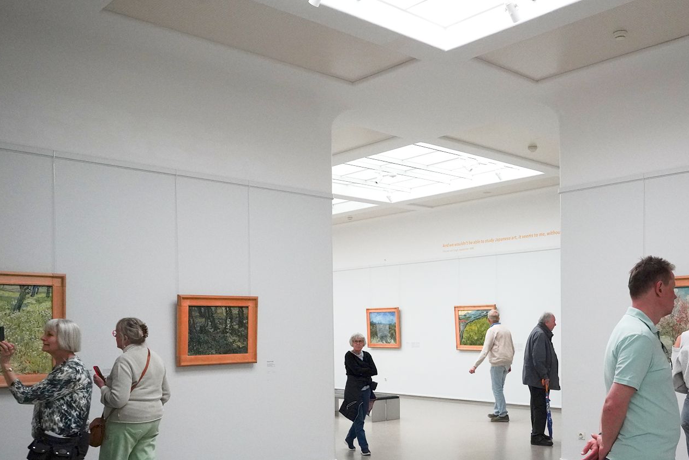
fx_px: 727
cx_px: 446
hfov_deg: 50.0
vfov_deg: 34.4
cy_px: 338
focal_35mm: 38
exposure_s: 1/80
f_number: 6.3
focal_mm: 24
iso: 3200
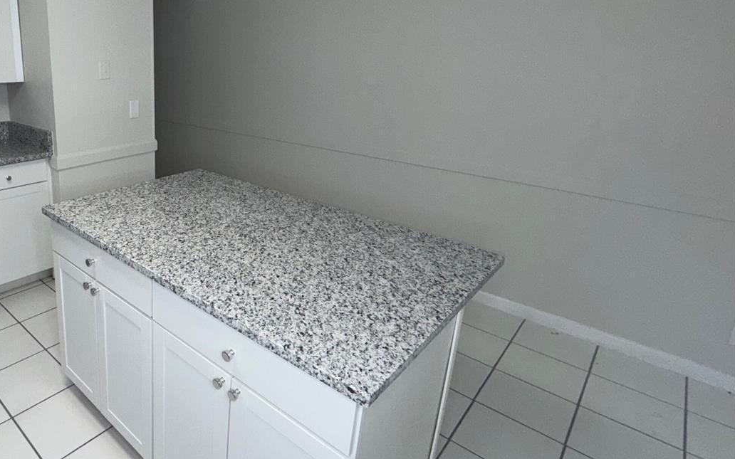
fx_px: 461
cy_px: 175
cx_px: 168
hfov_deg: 70.9
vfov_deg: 52.5
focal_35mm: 23
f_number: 2.2
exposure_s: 1/121
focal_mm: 2.22
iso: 80
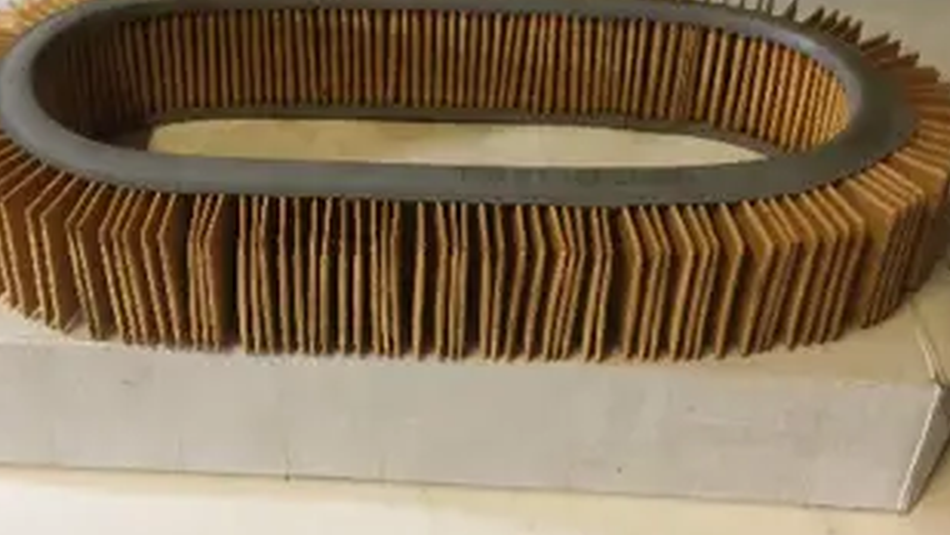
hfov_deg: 42.1
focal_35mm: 49
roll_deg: -4.8
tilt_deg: -35.2
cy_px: 46
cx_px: 443
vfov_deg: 23.7
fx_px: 1235
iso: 250
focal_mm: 4.15
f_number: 2.2
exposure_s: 1/33
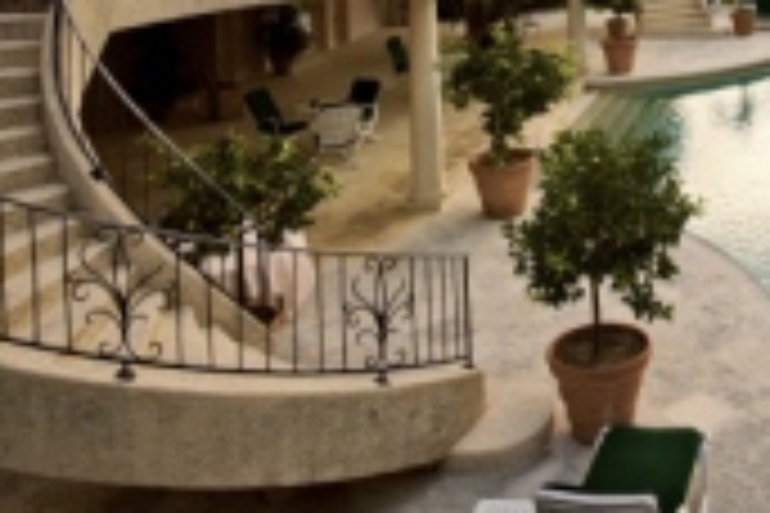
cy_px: -106
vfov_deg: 27.9
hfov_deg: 42.2
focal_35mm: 42
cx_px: 707
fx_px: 898
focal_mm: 16
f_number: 9
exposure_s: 1/80
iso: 200
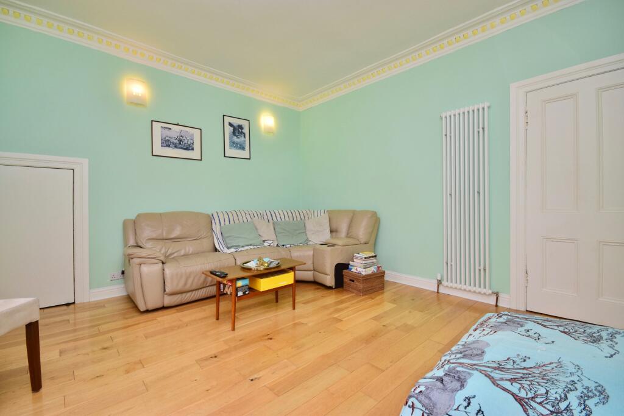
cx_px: 312
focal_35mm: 15
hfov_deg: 100.4
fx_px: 260
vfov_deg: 77.3
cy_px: 208
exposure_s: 1/100
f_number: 10
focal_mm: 10
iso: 800
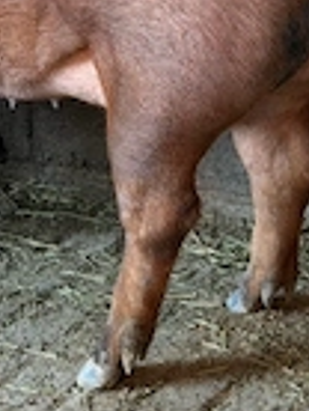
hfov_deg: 10.7
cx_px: 77
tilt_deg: -14.8
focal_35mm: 139
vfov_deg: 13.9
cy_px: -9
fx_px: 1649
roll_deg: +3.8
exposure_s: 1/52
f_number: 1.78
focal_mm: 6.76
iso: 250
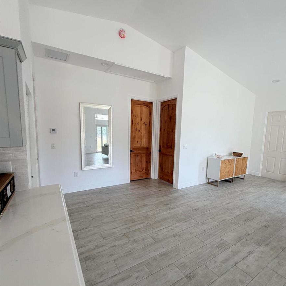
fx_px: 159
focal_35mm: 17
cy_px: 152
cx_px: 146
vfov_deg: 83.9
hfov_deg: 84.0
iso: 100
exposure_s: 1/121
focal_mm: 2.22
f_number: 2.2
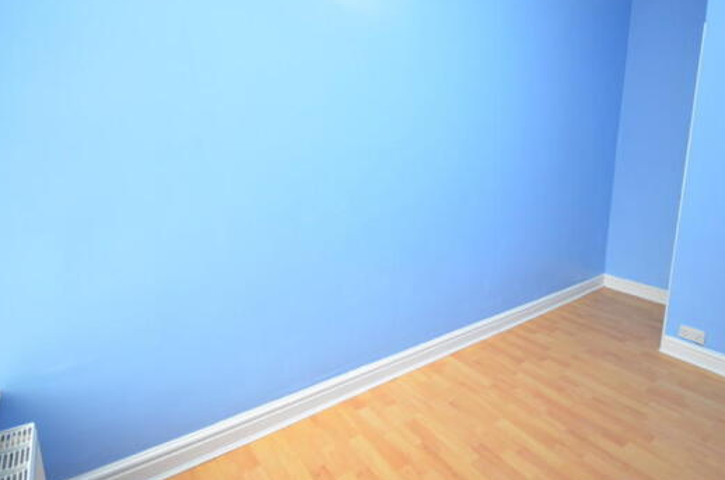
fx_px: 382
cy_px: 218
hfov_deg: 85.6
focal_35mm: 19
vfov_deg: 64.2
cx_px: 446
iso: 800
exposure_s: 1/40
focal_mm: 10
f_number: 4
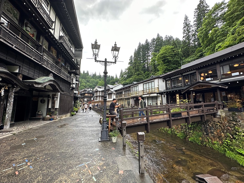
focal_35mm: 14
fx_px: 99
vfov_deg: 85.7
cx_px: 122
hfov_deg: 102.1
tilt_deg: +7.7
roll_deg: +0.3
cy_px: 92
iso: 40
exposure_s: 1/112
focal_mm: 2.22
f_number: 2.2
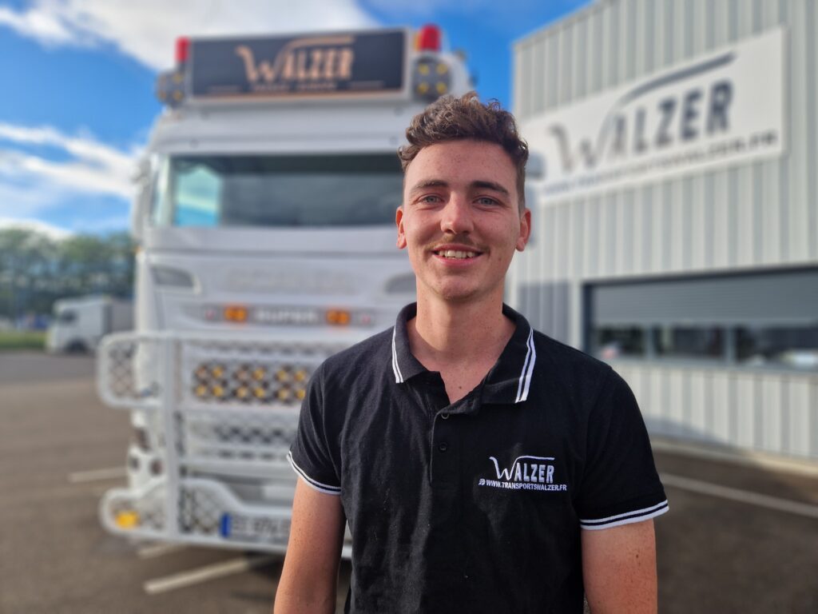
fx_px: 544
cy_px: 307
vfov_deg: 58.9
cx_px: 409
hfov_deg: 73.9
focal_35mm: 23
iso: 50
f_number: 1.8
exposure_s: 1/686
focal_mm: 5.4
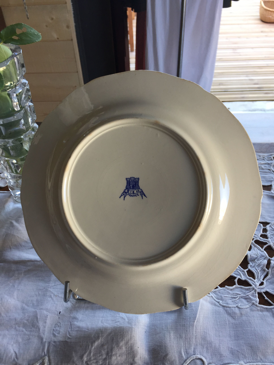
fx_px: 306
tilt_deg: -42.9
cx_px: 137
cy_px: 182
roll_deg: +2.2
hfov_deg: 48.2
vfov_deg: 61.7
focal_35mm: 29
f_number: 2.2
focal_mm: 4.15
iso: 50
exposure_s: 1/100
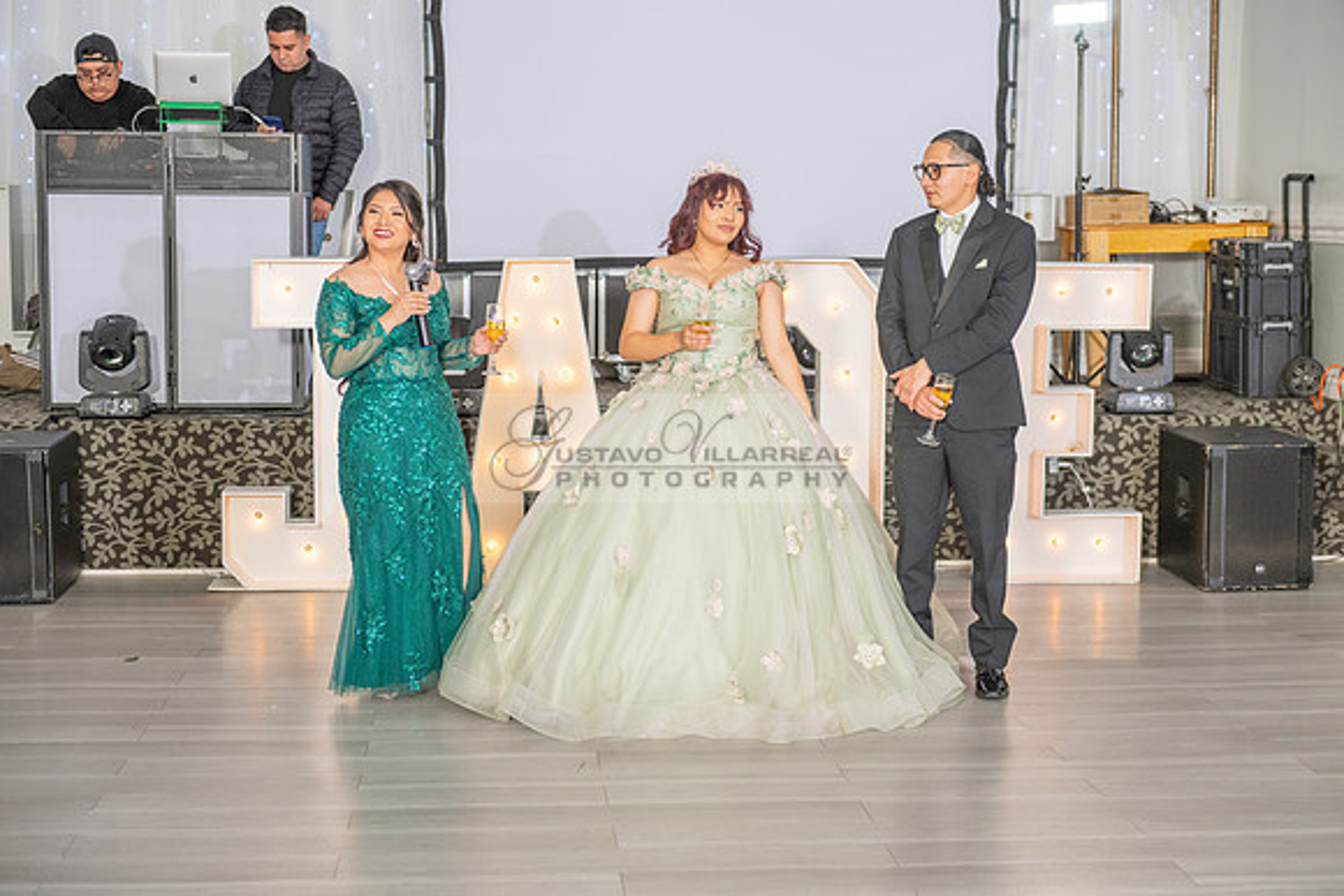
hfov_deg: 35.6
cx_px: 672
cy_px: 448
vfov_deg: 24.2
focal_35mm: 56
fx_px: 2091
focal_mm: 56
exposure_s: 1/160
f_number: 3.5
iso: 500
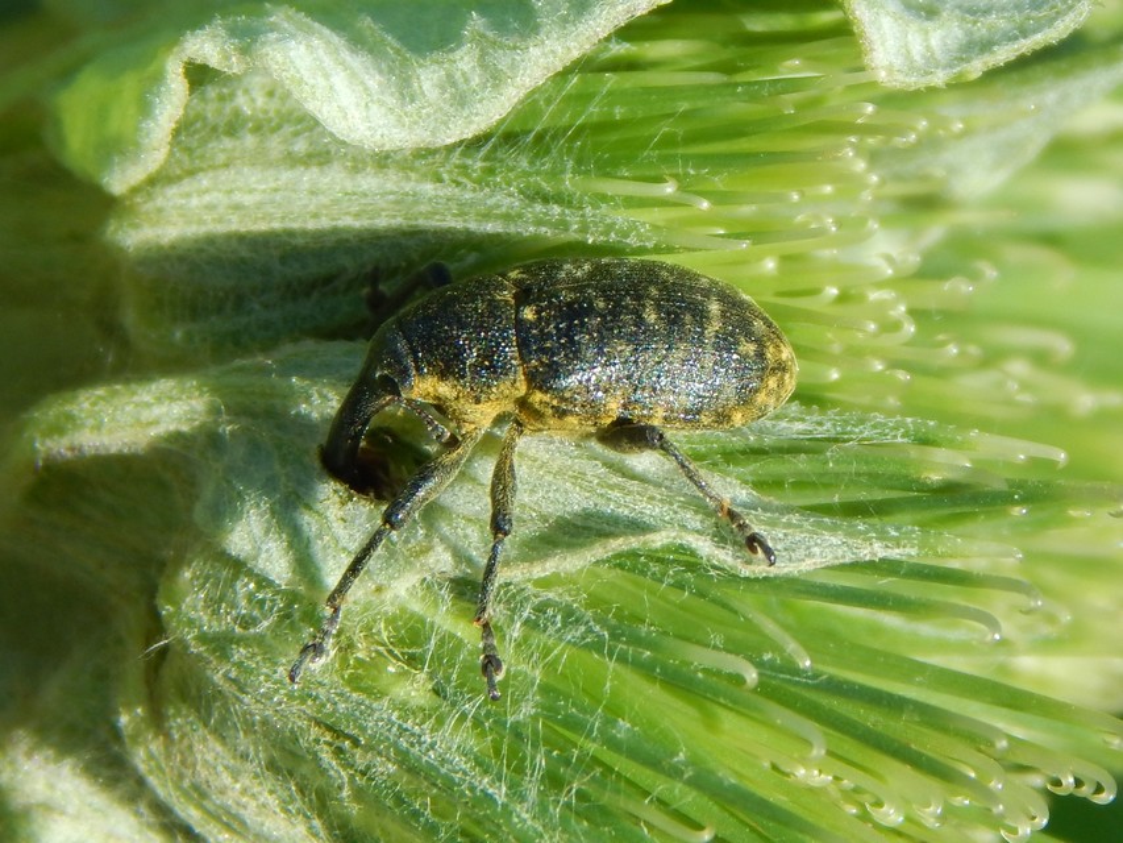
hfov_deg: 12.3
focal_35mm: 160
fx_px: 5191
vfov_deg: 9.3
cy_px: 422
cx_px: 562
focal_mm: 28.7
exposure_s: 1/400
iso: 125
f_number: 5.1
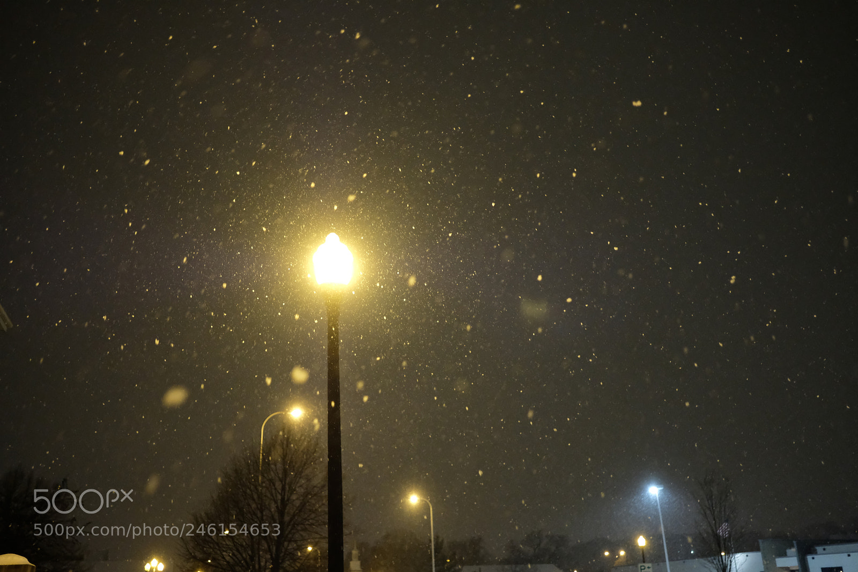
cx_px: 429
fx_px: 834
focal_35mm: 35
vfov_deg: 37.8
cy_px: 286
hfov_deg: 54.4
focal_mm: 23
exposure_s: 1/120
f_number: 2
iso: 3200
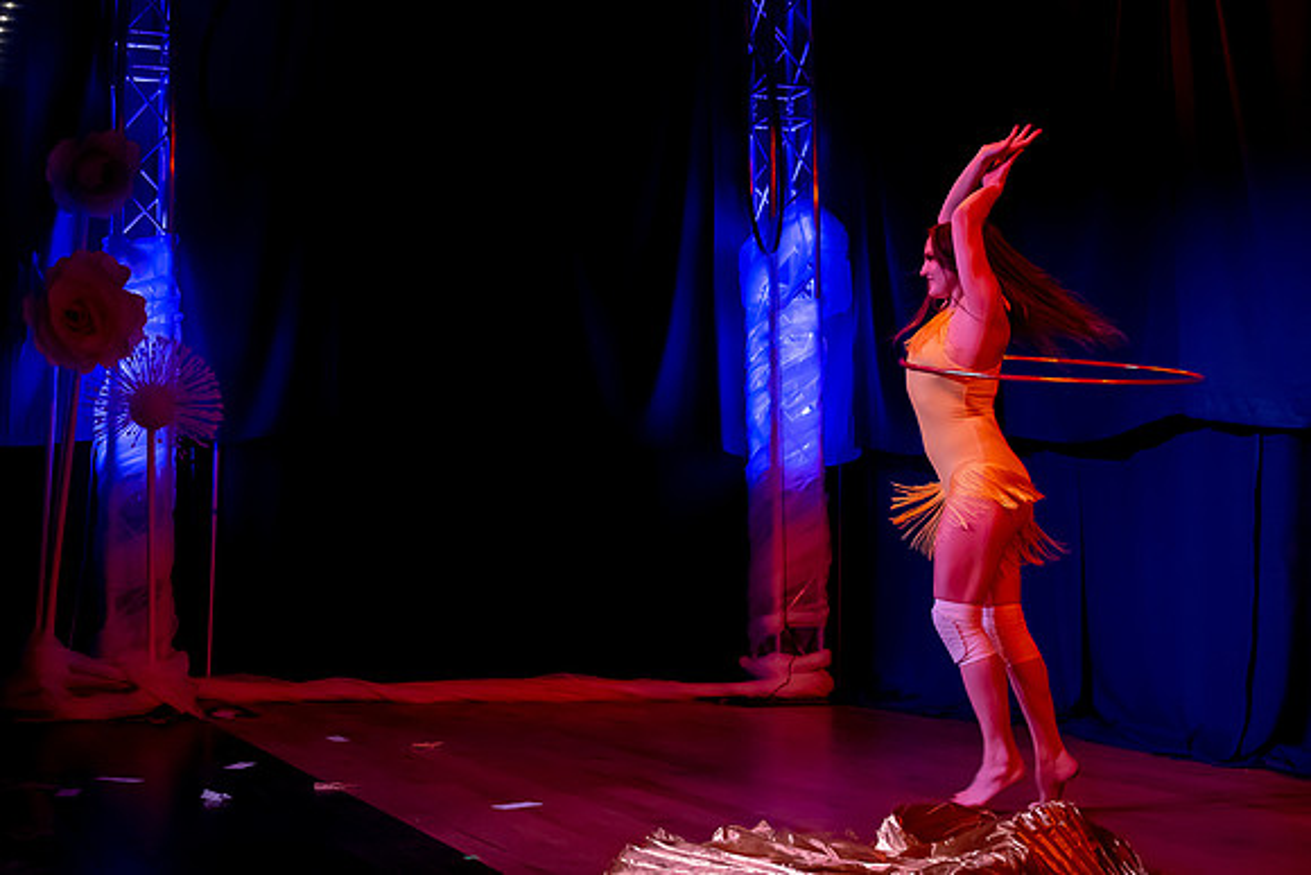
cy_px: 369
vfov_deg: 25.8
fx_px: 1906
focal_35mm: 52
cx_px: 371
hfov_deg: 37.3
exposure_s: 1/160
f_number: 2.8
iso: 3200
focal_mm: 31
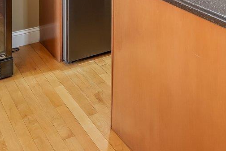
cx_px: 296
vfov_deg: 17.3
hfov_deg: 26.2
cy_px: -117
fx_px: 408
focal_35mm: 65
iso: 400
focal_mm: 16
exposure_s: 1/5
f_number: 8
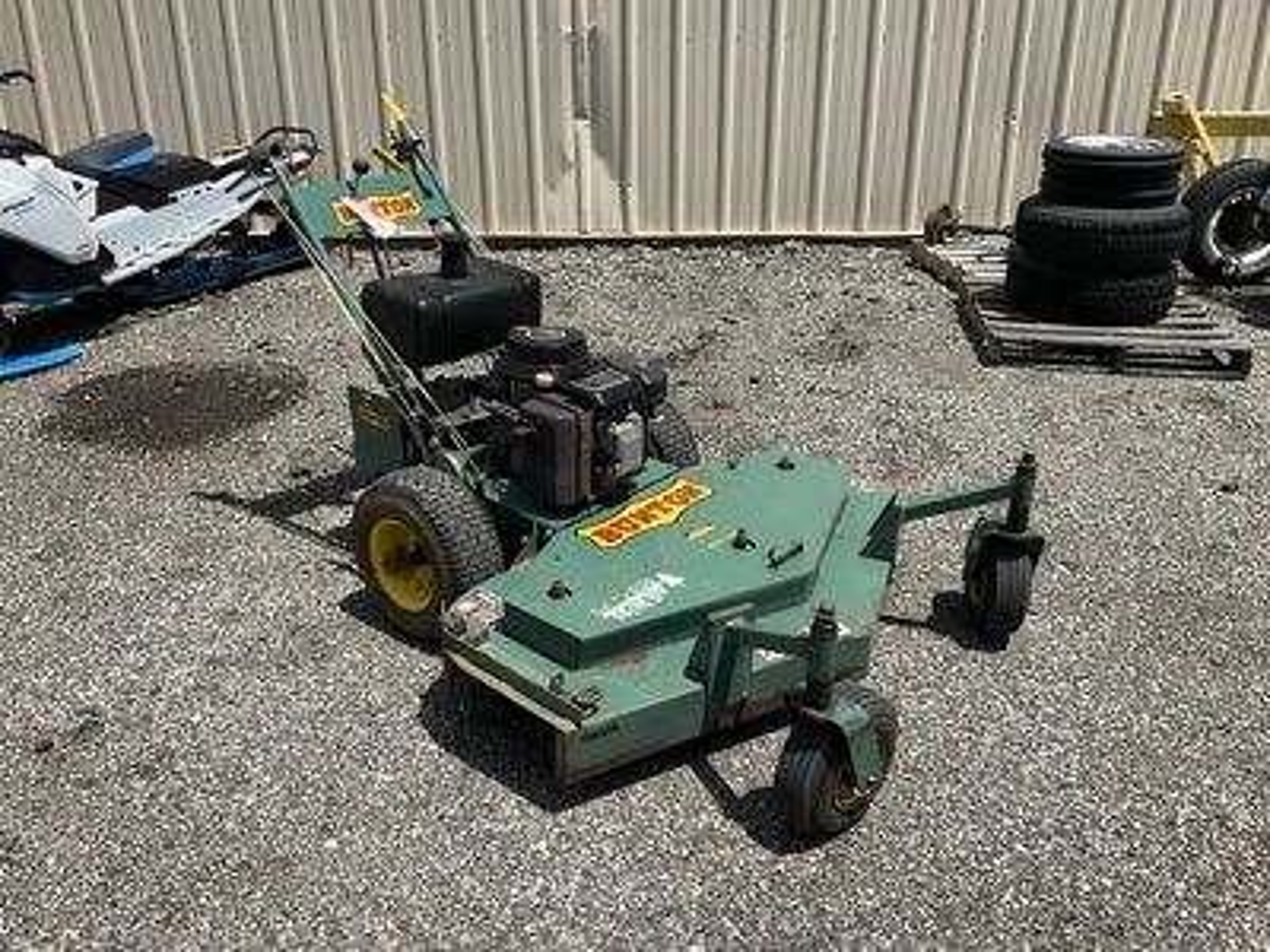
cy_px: 476
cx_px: 635
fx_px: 1064
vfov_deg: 48.2
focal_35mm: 29
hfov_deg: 61.7
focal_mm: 3
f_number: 1.8
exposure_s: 1/2227
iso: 25
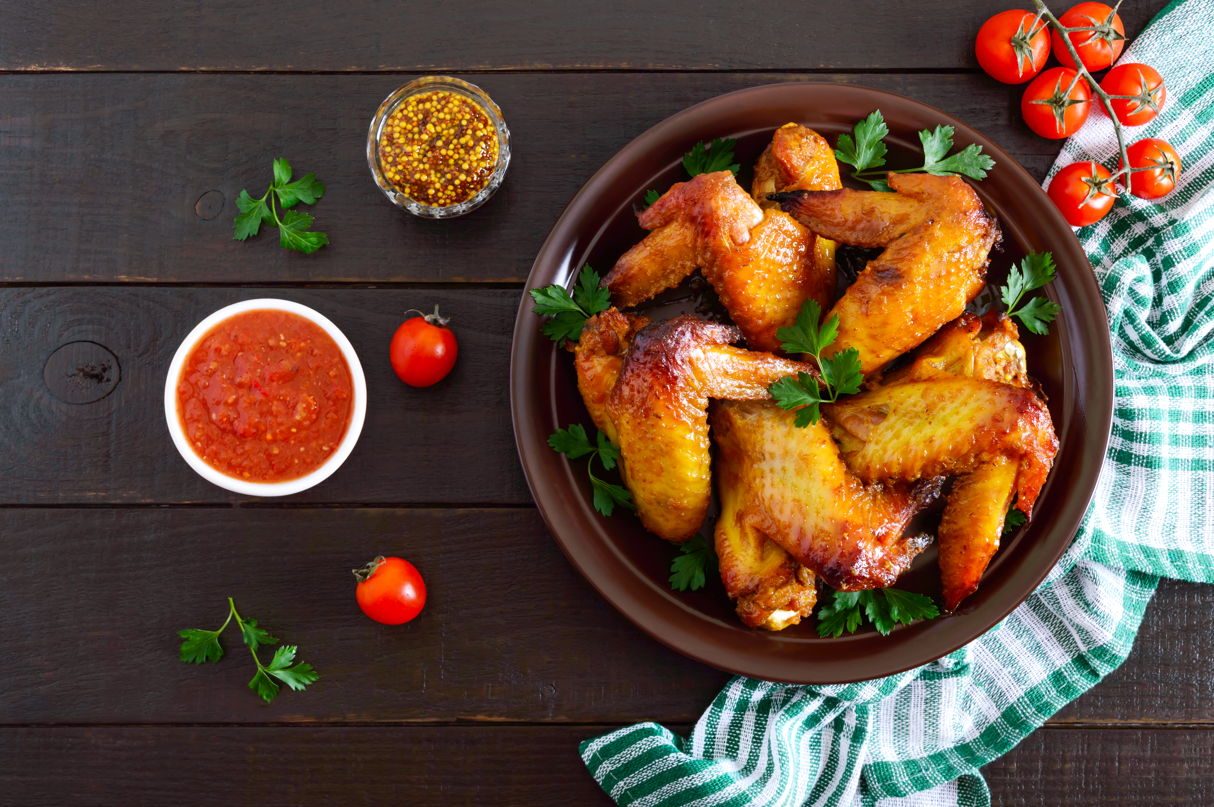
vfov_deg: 25.0
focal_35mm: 54
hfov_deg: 36.9
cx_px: 607
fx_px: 1819
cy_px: 404
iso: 100
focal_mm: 36
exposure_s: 1/160
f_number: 10
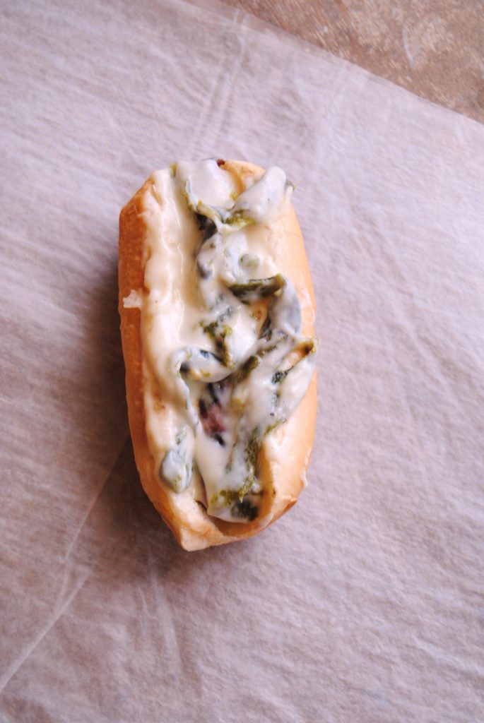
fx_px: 1660
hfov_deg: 16.6
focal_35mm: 82
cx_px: 242
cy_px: 362
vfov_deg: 24.6
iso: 360
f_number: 5.6
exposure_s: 1/60
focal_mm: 55
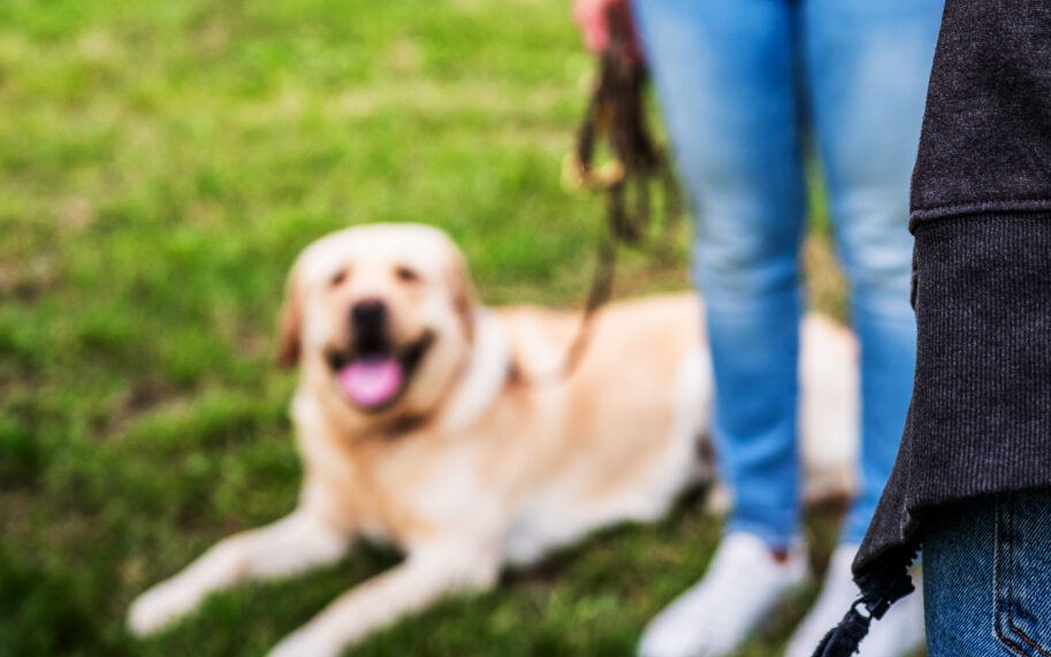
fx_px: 2865
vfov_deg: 12.5
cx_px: 783
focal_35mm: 100
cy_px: -284
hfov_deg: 20.6
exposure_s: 1/500
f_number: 2.5
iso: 160
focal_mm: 35
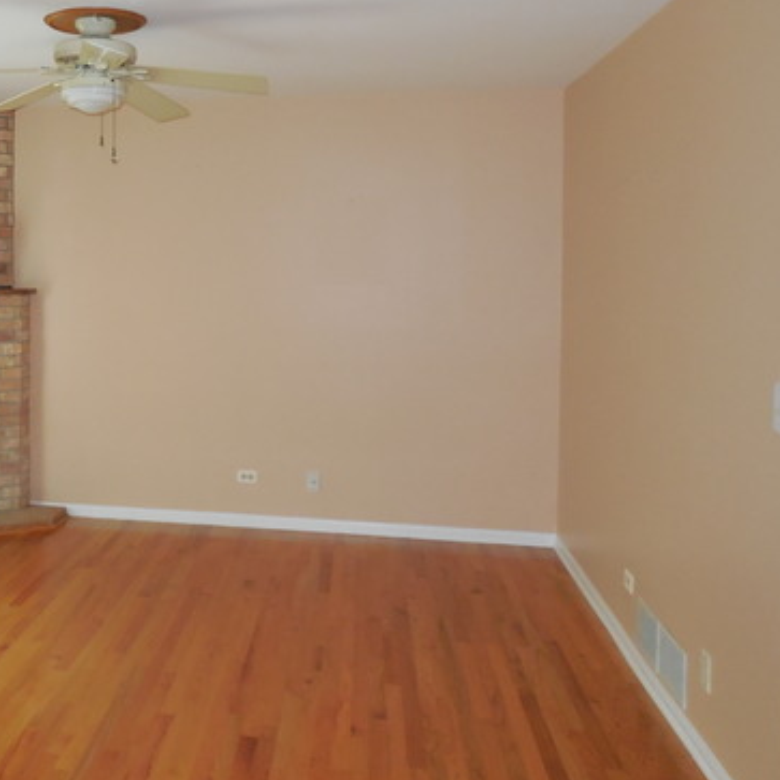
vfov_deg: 42.6
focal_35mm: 39
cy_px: 305
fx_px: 994
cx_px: 110
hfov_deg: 40.3
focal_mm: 4.5
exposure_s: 1/25
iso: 450
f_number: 3.1
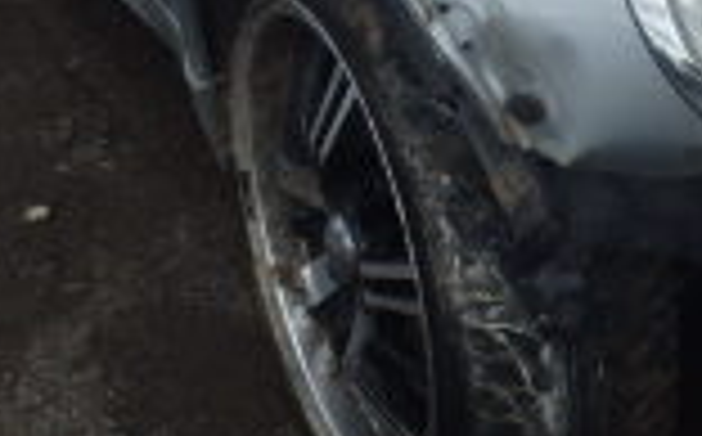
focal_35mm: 122
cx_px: 720
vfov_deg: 10.2
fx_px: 2331
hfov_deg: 16.7
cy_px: -297
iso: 125
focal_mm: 5
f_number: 3.9
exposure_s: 1/500
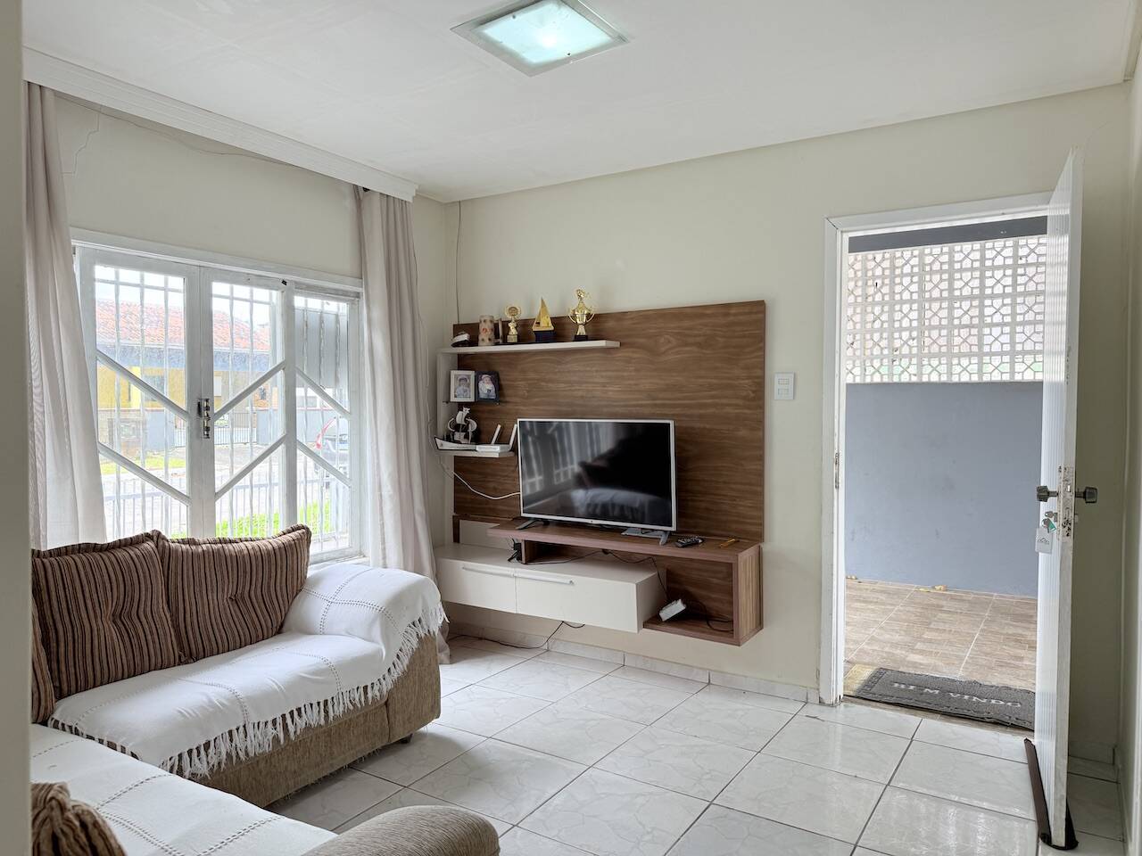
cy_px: 428
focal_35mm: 24
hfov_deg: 71.6
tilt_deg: +0.5
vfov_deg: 56.8
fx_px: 792
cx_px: 571
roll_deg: +1.2
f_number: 1.78
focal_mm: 6.76
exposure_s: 1/274
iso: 100
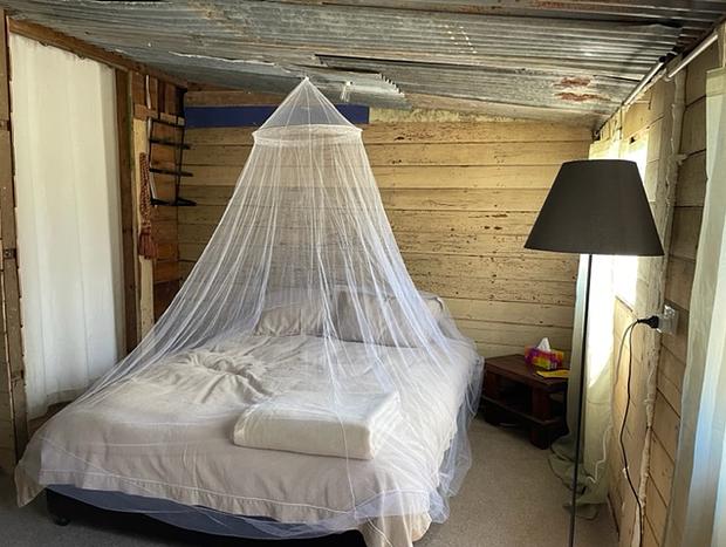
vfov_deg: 53.2
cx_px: 363
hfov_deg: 67.2
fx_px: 546
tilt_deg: -6.9
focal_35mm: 26
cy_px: 274
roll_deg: -0.3
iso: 125
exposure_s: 1/78
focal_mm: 4.2
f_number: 1.6
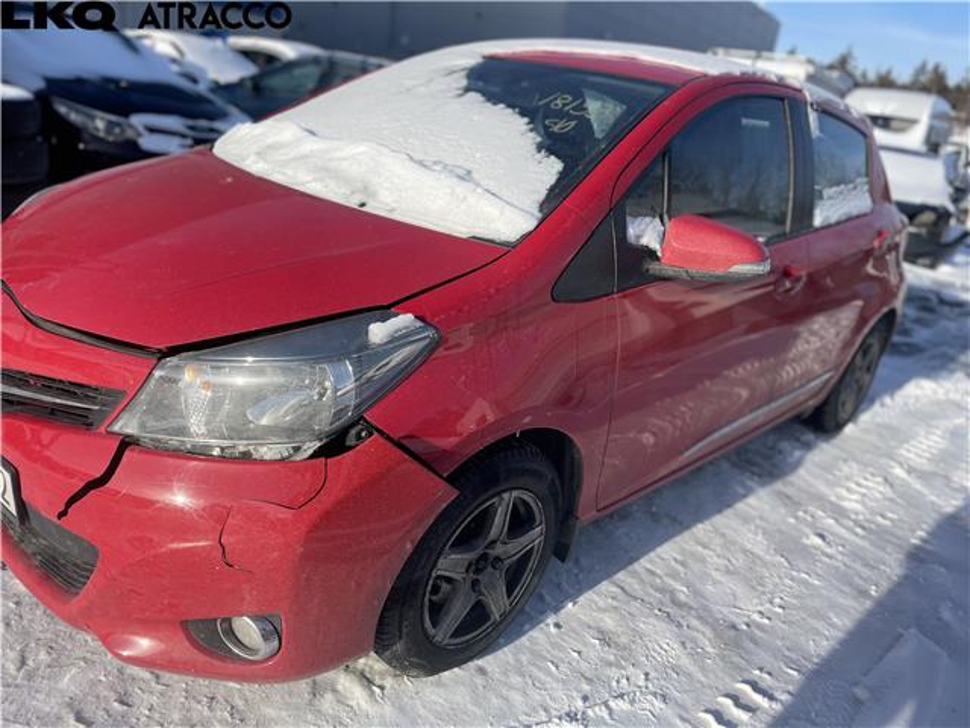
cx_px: 485
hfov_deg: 67.3
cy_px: 364
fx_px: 729
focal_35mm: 26
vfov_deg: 53.1
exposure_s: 1/3300
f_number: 1.6
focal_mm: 4.2
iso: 50
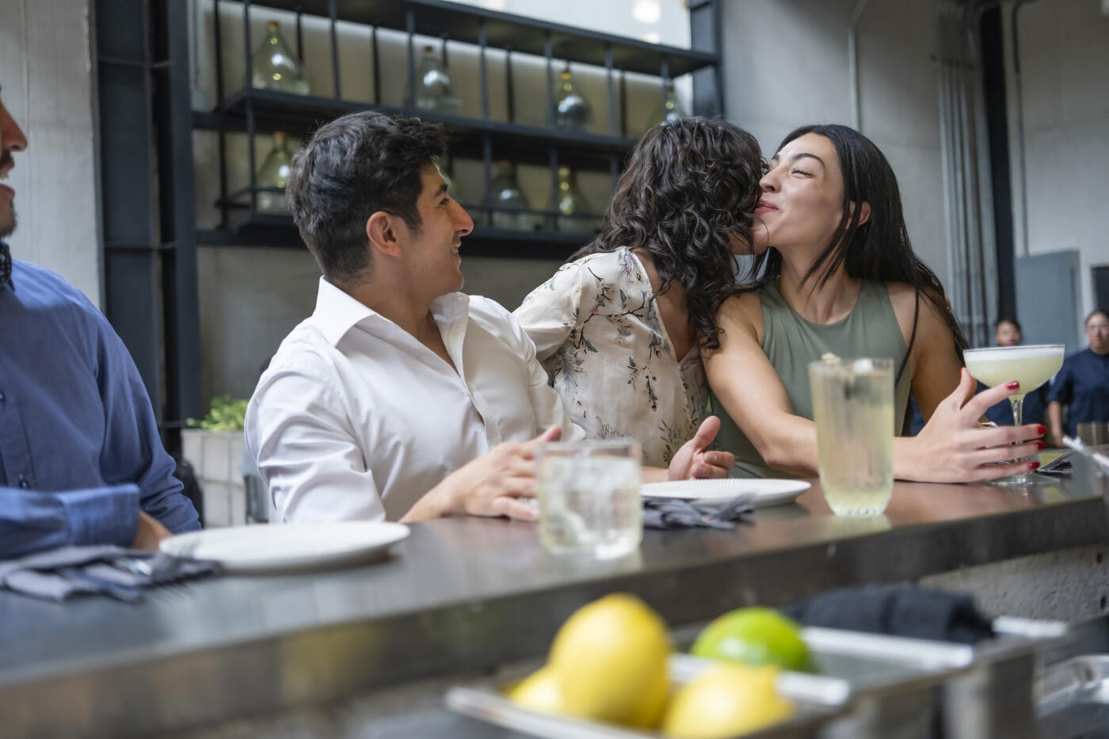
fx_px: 1078
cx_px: 554
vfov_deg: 37.8
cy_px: 370
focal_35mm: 35
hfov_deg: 54.4
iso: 320
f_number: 1.4
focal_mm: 23
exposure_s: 1/250
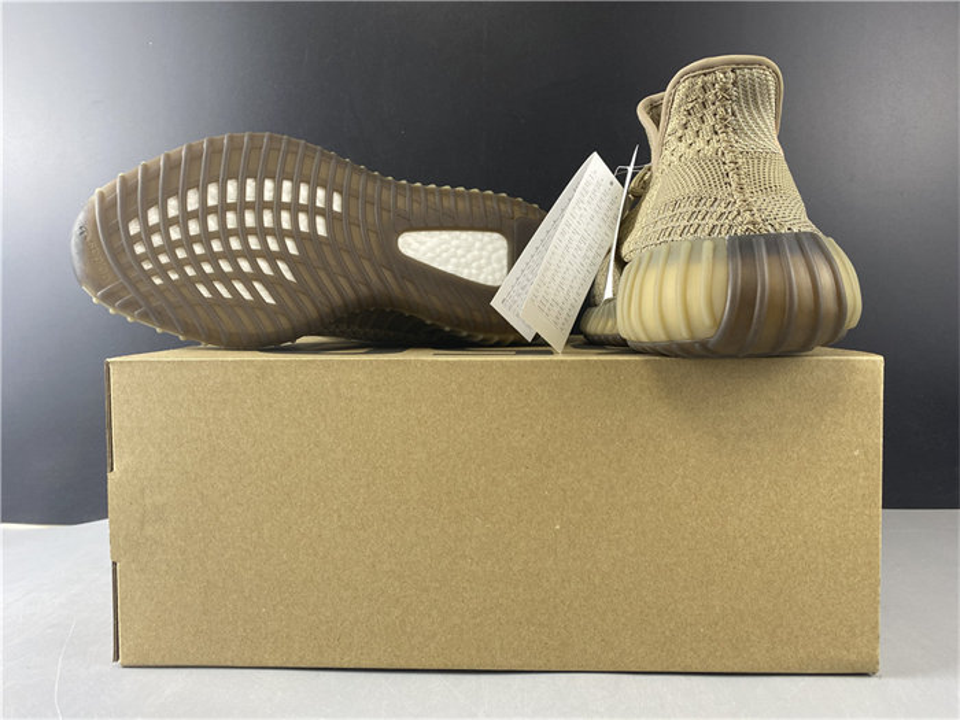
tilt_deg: -3.2
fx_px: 721
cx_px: 480
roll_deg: +1.1
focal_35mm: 26
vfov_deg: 53.1
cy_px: 360
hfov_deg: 67.3
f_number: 1.8
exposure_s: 1/50
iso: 80
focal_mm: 4.25
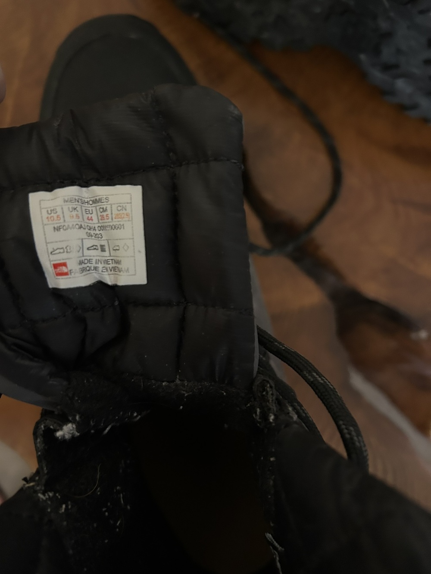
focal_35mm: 26
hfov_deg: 53.1
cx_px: 216
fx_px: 432
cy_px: 287
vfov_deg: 67.3
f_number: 1.5
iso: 400
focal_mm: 5.7
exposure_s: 1/40
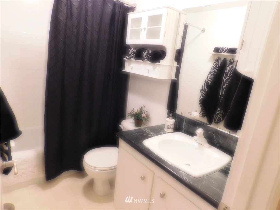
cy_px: 105
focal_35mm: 23
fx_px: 186
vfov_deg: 58.9
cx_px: 140
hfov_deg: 73.9
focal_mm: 4
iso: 400
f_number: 3
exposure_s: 1/15
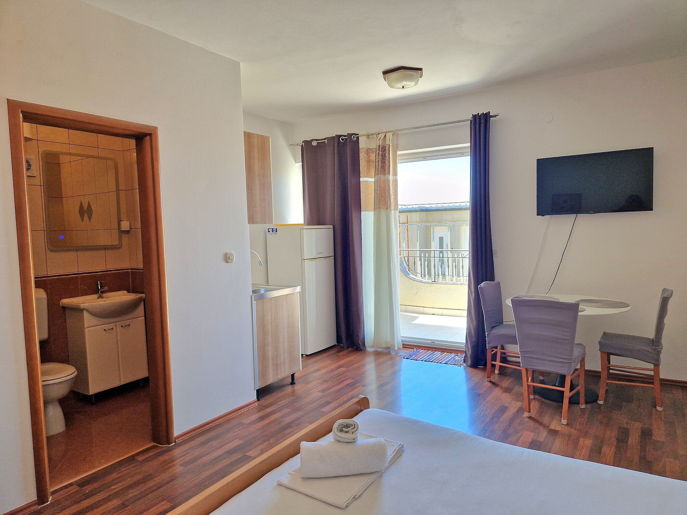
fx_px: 456
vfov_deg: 58.9
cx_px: 344
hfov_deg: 73.9
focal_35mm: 23
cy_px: 258
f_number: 1.8
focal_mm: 5.4
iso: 64
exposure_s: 1/182
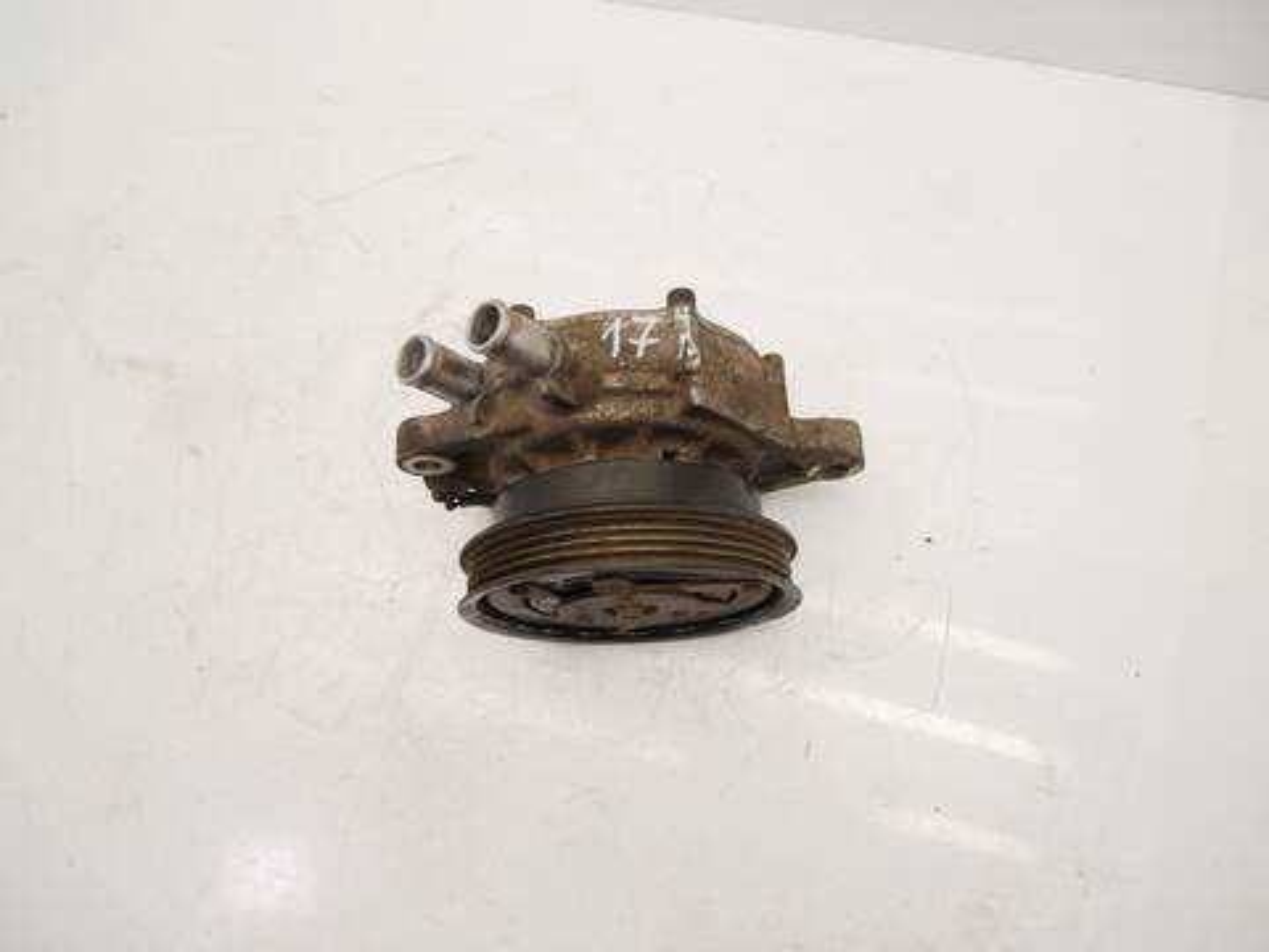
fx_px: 880
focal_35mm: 24
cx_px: 634
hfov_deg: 71.6
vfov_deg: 56.8
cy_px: 476
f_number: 3.5
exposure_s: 1/60
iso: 250
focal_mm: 12
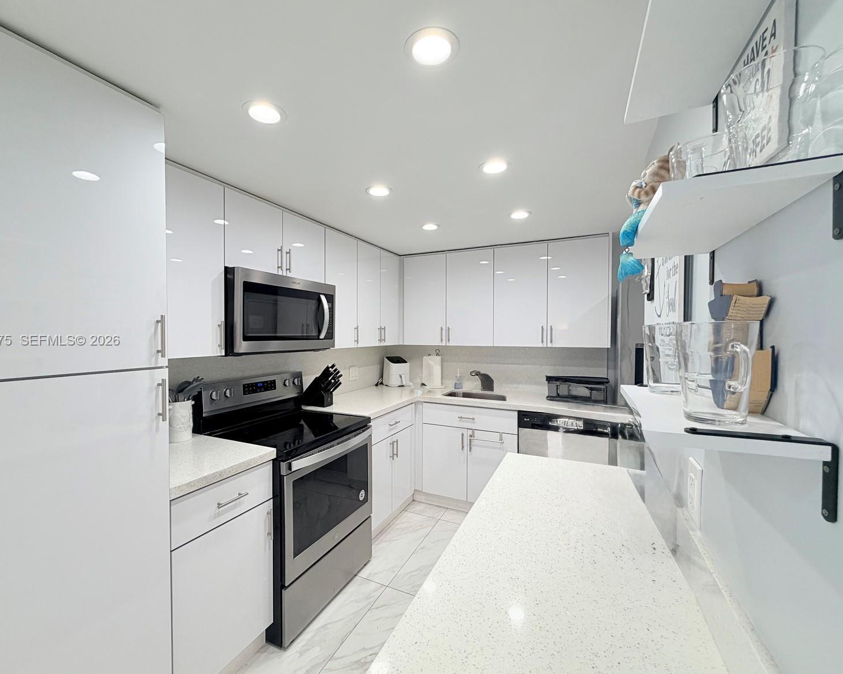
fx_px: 374
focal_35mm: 15
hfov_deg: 96.7
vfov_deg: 84.0
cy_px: 341
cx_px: 402
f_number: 2.2
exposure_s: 1/120
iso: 160
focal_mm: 2.22
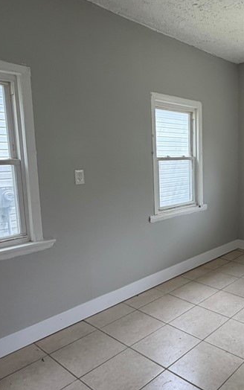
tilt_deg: -7.8
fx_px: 308
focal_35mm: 29
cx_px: 228
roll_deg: -0.2
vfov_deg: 64.6
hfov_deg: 39.4
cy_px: 195
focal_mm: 2.22
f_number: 2.2
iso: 100
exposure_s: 1/121
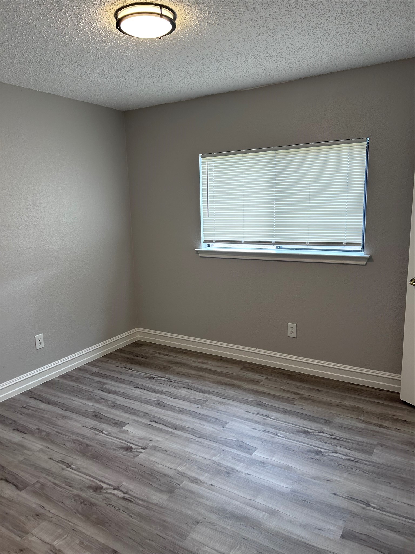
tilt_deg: -11.5
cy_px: 277
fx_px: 416
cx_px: 208
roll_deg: +1.6
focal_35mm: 26
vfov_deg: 67.3
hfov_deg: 53.1
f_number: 1.5
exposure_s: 1/120
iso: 80
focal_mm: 5.7
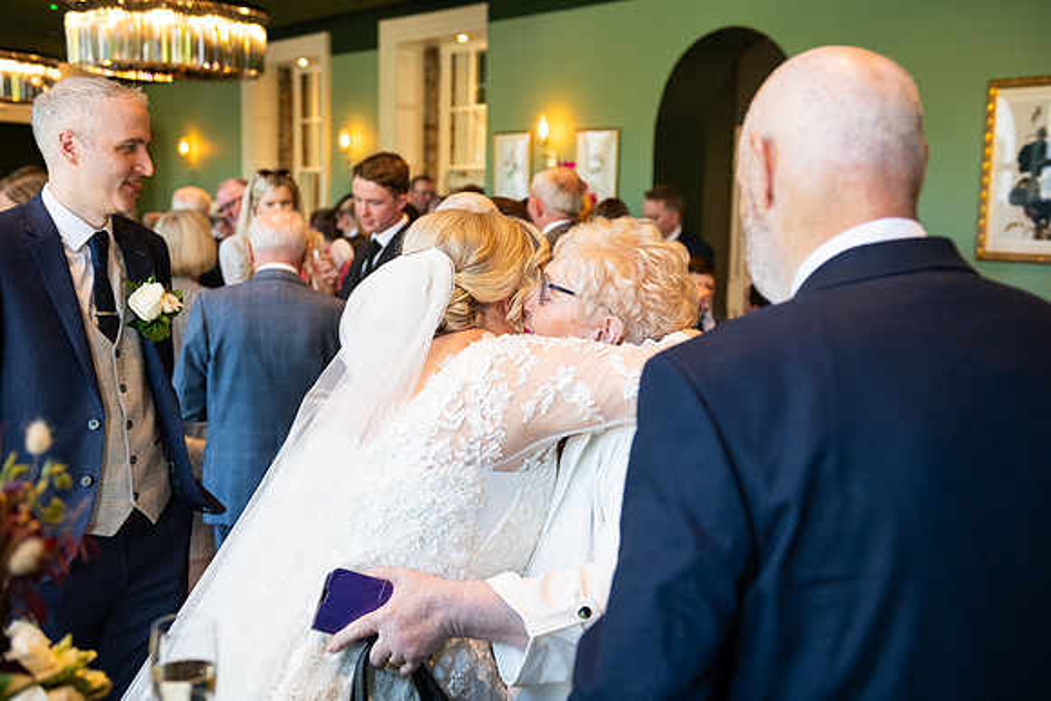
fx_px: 1110
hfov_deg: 50.7
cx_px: 526
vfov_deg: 35.1
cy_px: 350
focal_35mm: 38
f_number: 3.5
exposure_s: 1/160
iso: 800
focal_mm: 38
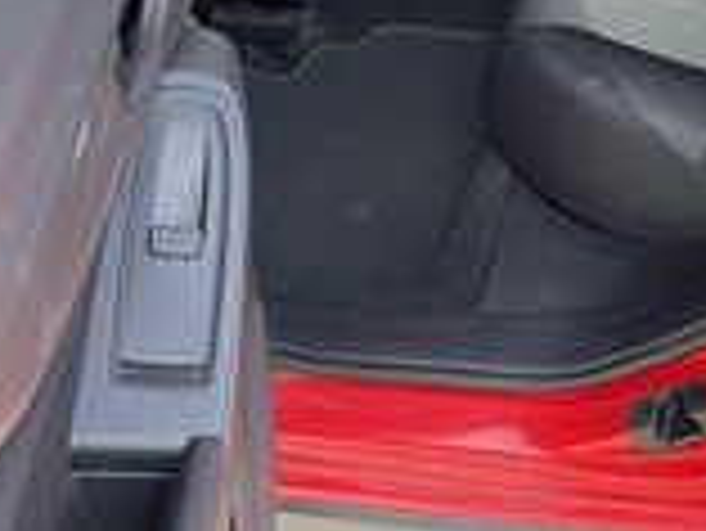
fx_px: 1510
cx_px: 540
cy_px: -140
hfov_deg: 25.9
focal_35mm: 74
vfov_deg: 18.6
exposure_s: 1/188
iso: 25
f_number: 1.8
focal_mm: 3
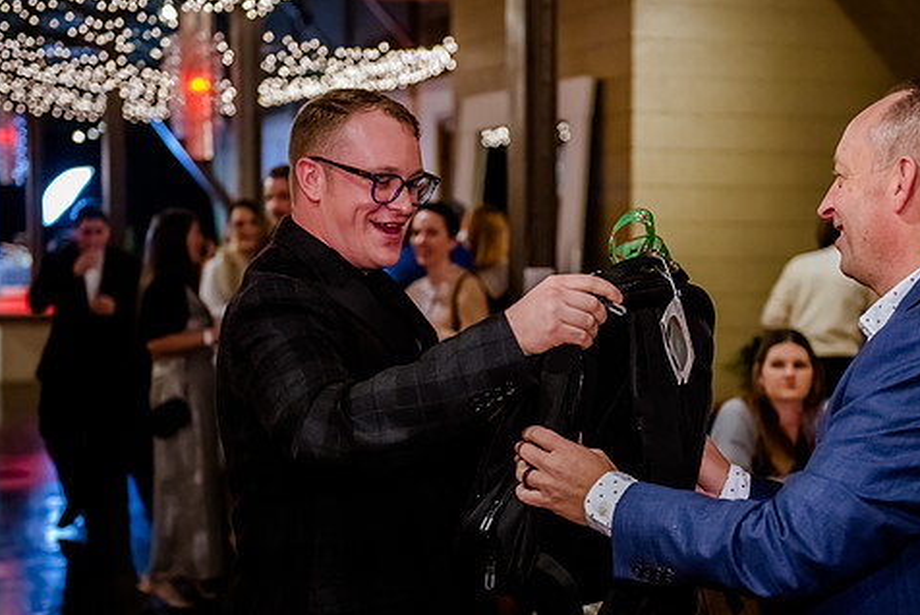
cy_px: 325
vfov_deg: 20.3
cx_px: 492
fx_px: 1713
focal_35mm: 67
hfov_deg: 30.0
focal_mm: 52
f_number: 2.8
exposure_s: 1/200
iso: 5000
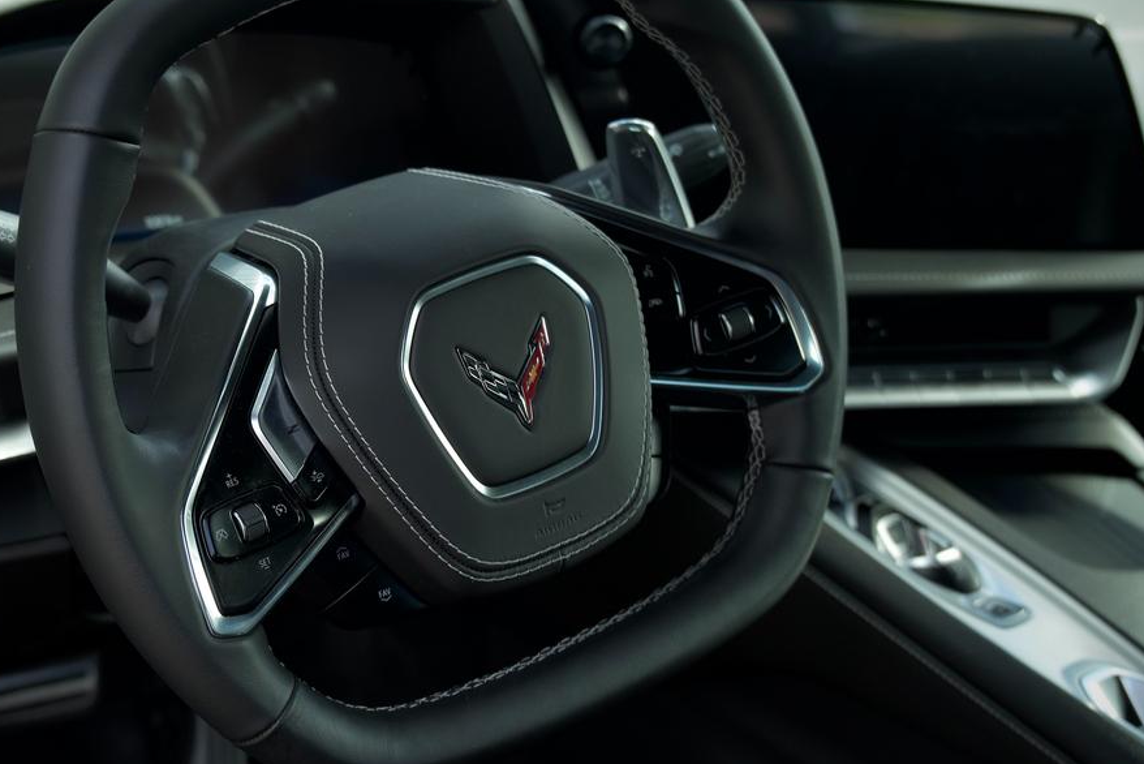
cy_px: 357
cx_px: 420
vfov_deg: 19.3
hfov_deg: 28.5
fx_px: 2246
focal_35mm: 71
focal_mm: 32.3
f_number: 3.2
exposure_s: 1/50
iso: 250
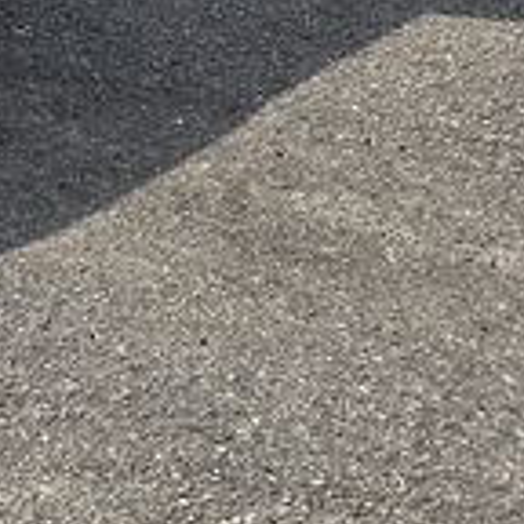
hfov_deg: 9.3
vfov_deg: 9.6
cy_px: -557
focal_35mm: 169
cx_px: -699
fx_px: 2894
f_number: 1.7
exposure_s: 1/841
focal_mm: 6.3
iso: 12
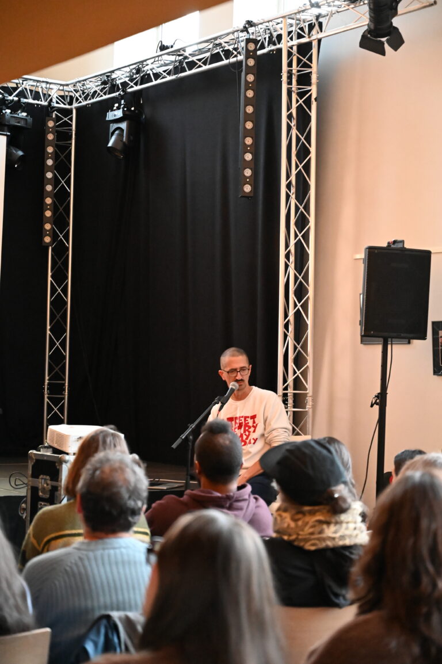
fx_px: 1198
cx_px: 221
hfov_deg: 20.9
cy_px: 332
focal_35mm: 65
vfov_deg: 31.0
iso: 12800
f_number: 4
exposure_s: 1/60
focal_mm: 65
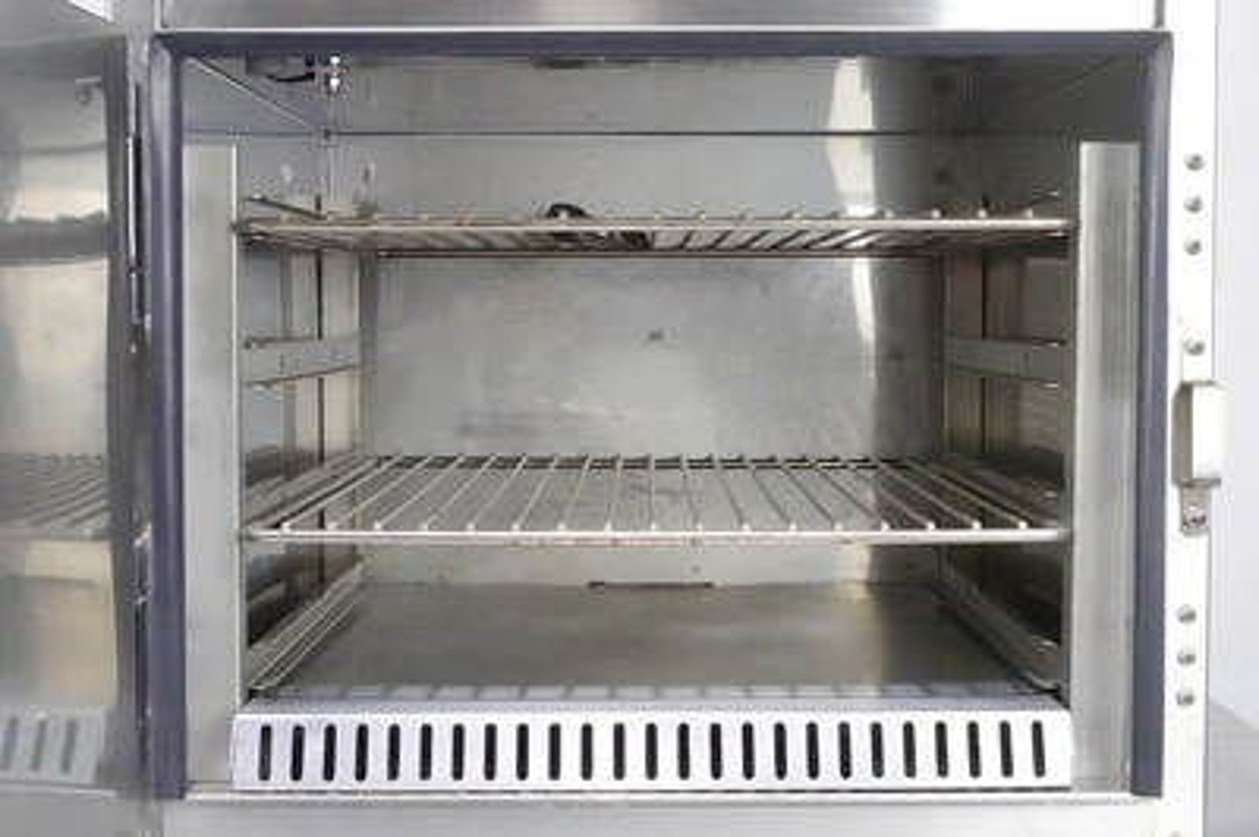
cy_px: 418
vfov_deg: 19.7
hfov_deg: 29.3
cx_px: 630
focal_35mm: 69
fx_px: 2411
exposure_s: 1/60
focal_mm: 25.34
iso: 6400
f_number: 10
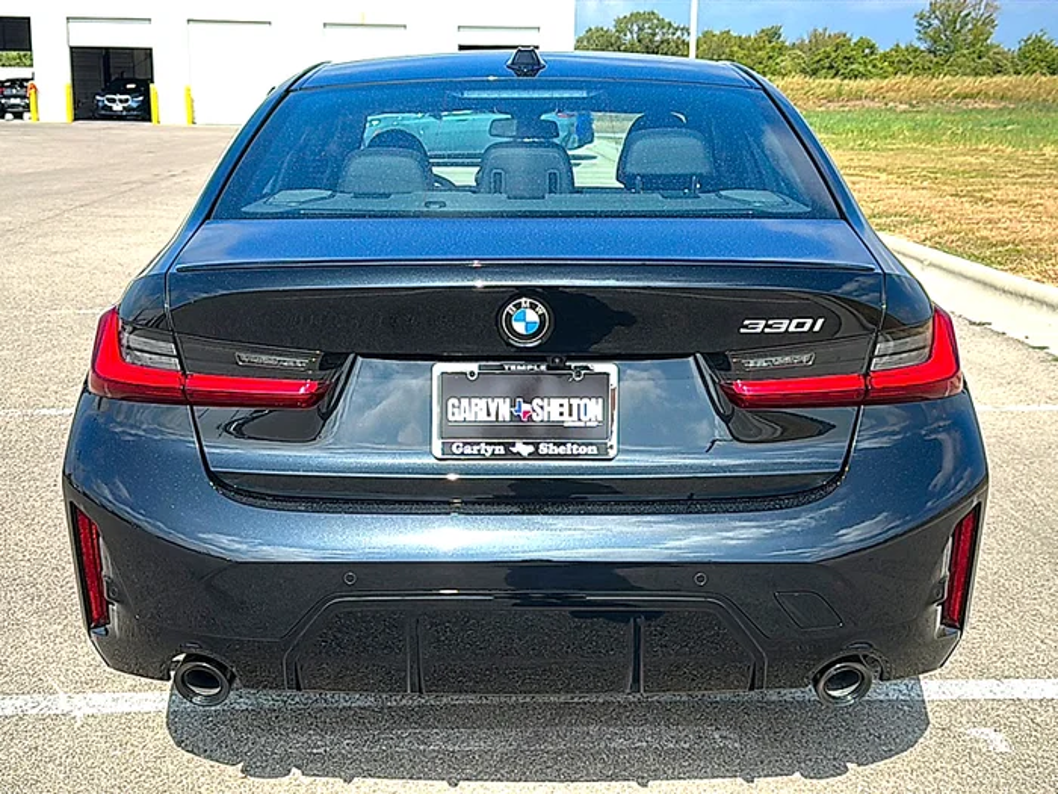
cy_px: 397
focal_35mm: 37
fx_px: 1131
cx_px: 529
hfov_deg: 50.1
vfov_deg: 38.7
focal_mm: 6.86
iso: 80
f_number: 1.78
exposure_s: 1/4386
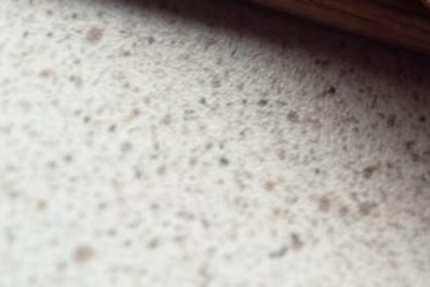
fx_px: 1099
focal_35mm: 92
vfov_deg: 13.3
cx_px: 351
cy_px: -236
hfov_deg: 21.8
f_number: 1.6
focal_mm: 4.2
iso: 50
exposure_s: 1/121
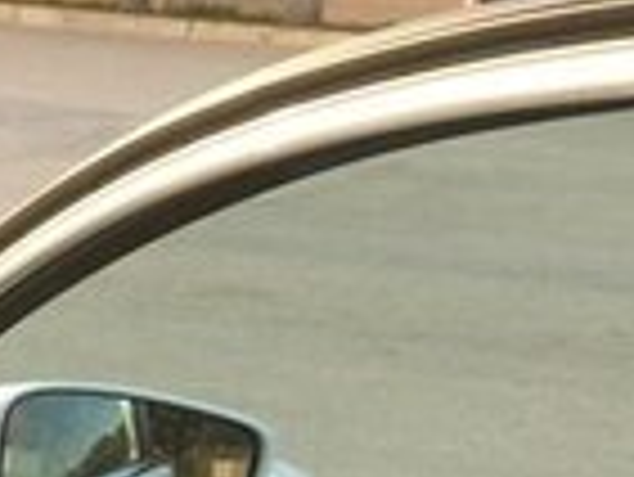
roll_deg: -3.0
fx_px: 2493
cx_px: -504
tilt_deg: -20.2
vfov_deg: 10.3
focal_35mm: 136
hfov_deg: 13.1
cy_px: 875
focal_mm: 4.15
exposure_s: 1/100
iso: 25
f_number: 2.2
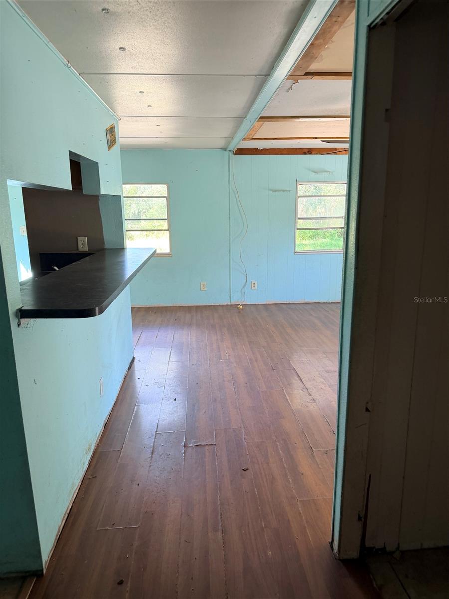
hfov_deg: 56.8
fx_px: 415
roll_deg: +1.8
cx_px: 224
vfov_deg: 71.6
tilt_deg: -7.8
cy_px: 300
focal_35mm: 24
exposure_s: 1/121
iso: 200
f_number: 1.78
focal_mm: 6.76
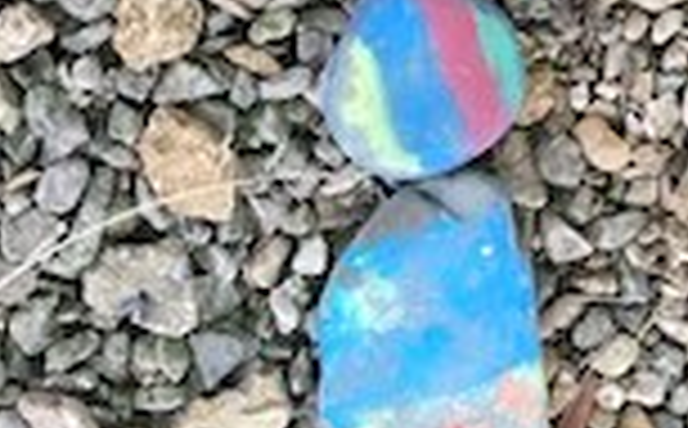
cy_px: -590
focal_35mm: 129
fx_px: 2414
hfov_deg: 16.2
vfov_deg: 9.1
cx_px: 477
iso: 32
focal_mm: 4.15
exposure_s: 1/33
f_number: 2.2
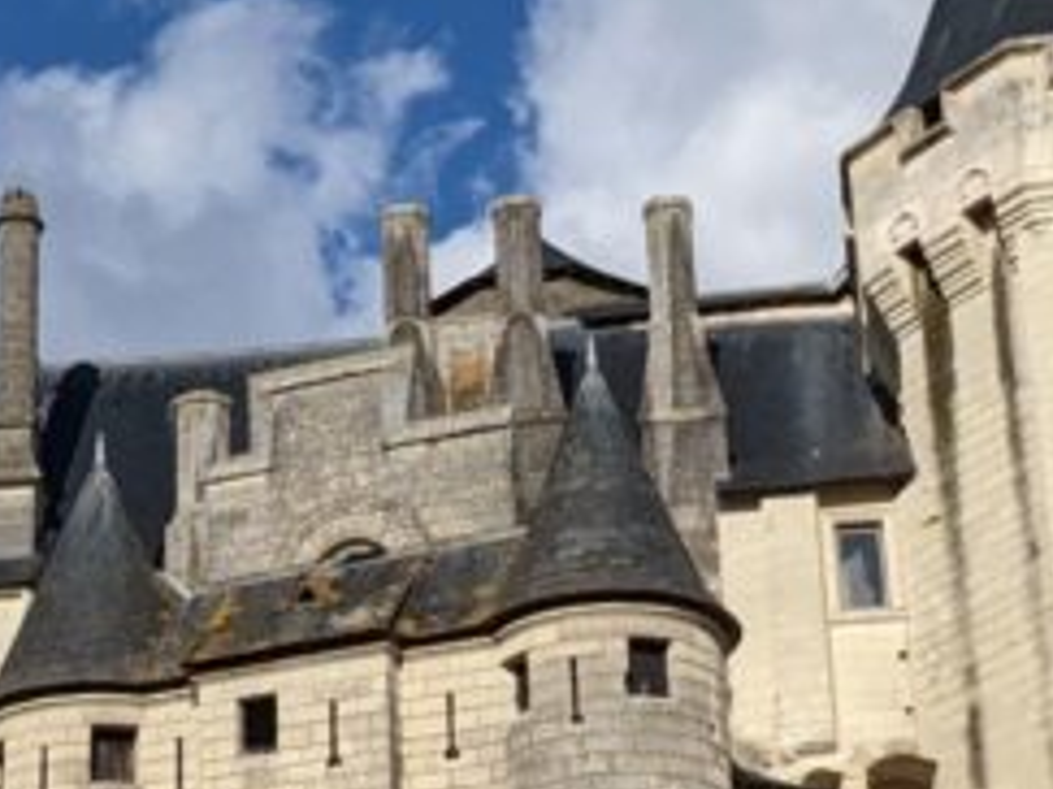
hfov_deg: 17.3
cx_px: 438
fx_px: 3466
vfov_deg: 13.0
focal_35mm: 114
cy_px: 403
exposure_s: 1/5848
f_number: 1.73
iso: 67
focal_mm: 4.38
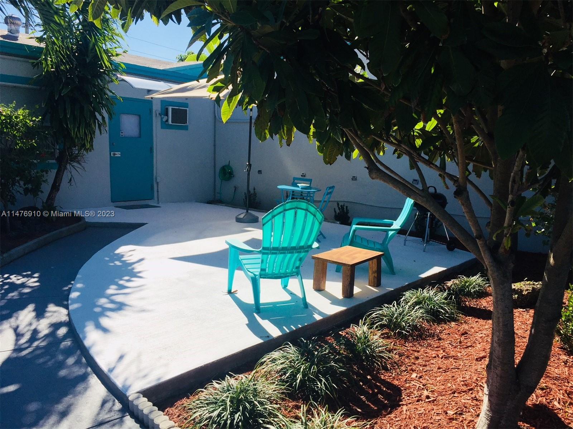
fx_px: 480
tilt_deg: -6.8
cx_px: 286
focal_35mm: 29
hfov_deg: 61.7
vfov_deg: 48.2
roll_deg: -1.6
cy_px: 214
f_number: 2.2
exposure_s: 1/2639
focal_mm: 4.15
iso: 32
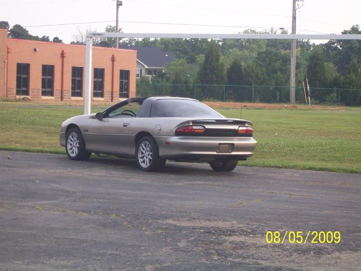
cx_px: 180
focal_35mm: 146
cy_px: 136
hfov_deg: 13.5
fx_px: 1523
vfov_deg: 10.2
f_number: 4.8
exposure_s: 1/180
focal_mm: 25.1
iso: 140
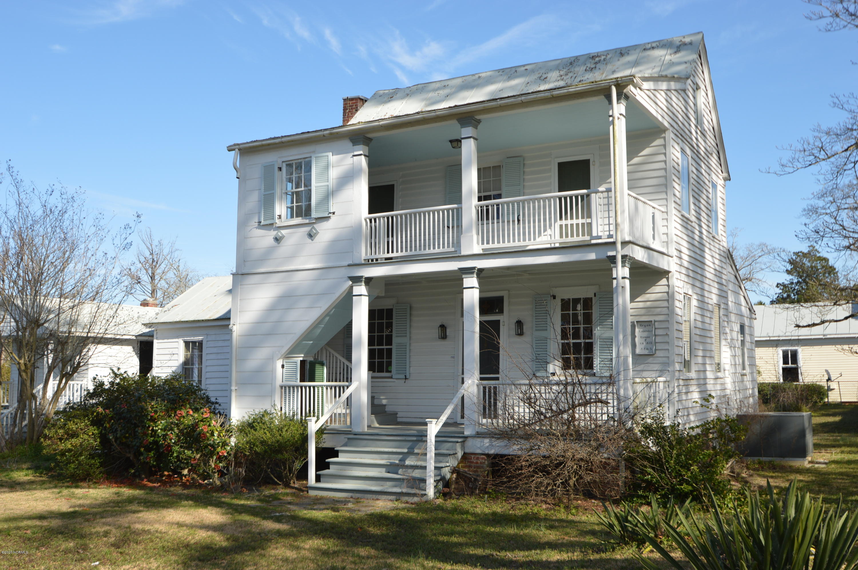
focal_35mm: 36
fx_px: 857
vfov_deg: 36.8
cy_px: 285
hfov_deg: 53.2
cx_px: 429
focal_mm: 24
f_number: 6.3
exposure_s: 1/200
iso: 100
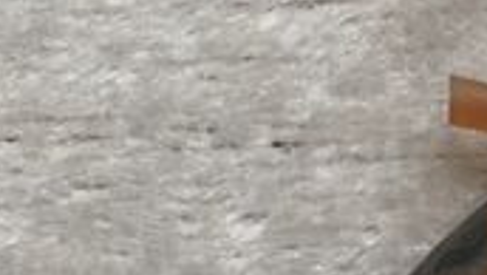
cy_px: 617
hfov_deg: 9.7
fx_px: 2856
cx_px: 125
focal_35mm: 221
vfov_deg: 5.4
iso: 64
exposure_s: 1/24
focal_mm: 4.28
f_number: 2.4
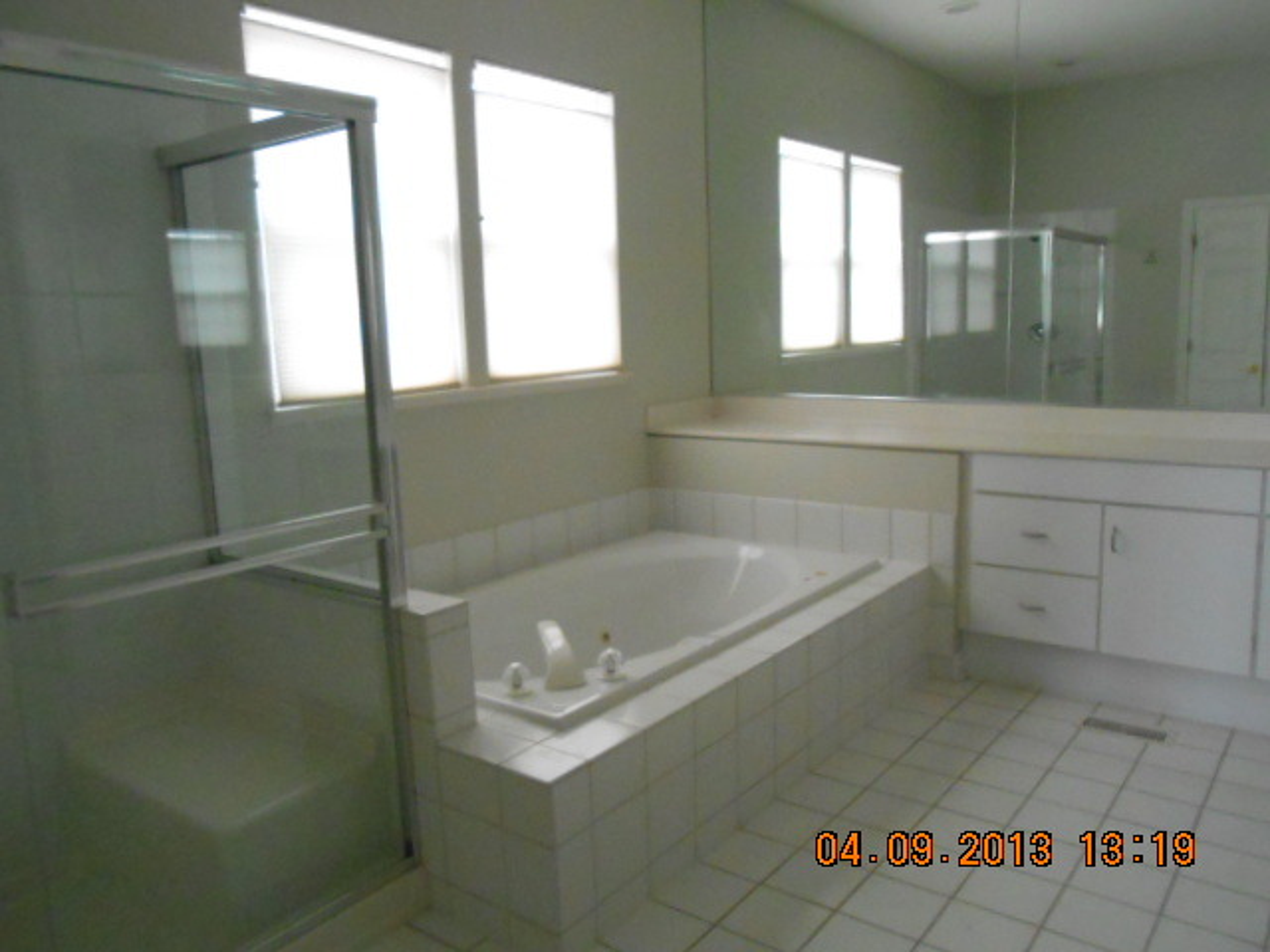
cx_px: 635
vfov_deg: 53.1
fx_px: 954
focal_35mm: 26
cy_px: 476
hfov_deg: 67.3
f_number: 3.5
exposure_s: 1/80
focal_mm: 4.6
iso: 800
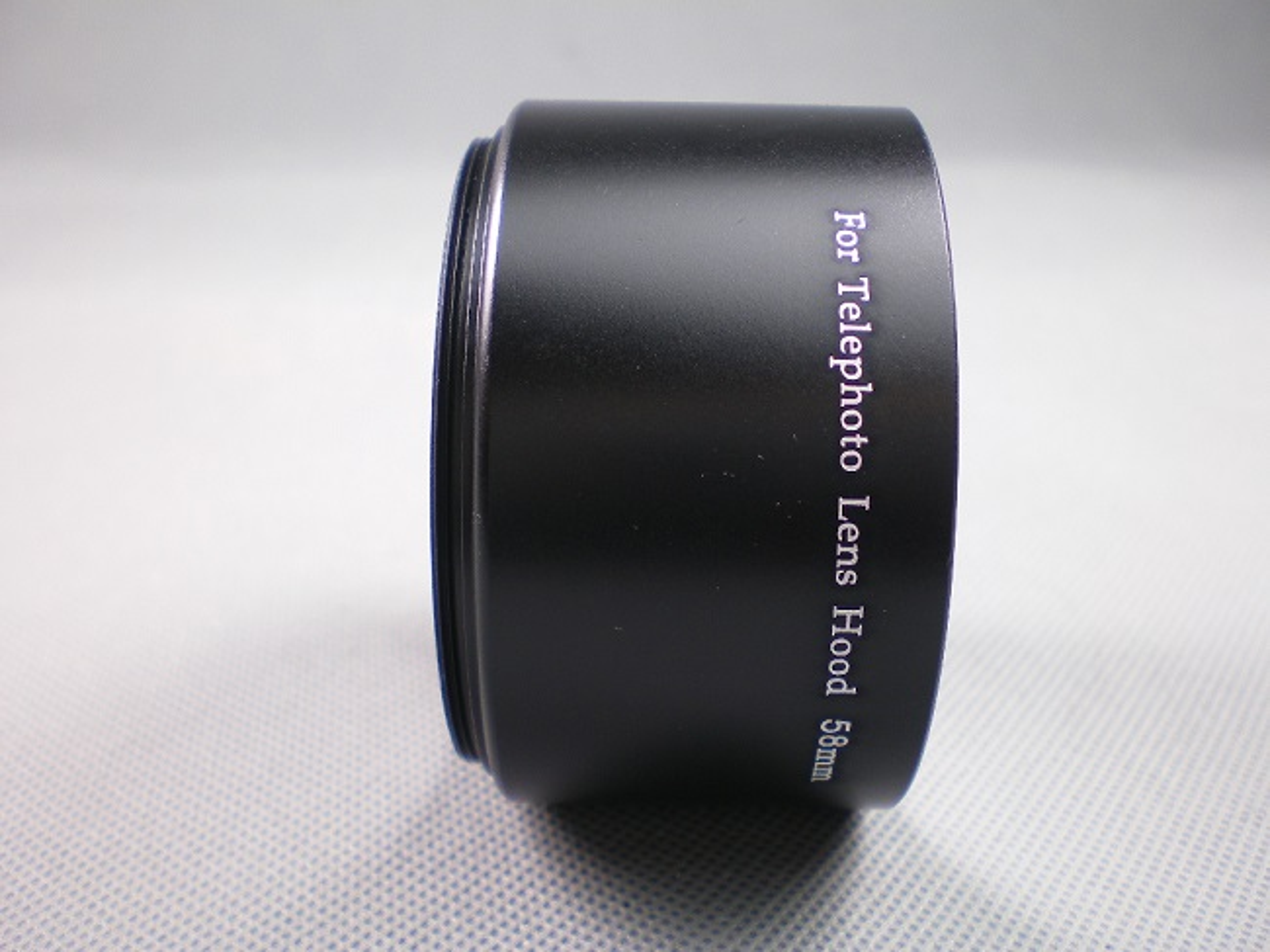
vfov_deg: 37.7
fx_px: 1394
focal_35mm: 38
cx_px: 635
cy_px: 476
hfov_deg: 49.0
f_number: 3.1
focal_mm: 6.3
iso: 64
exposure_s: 1/30
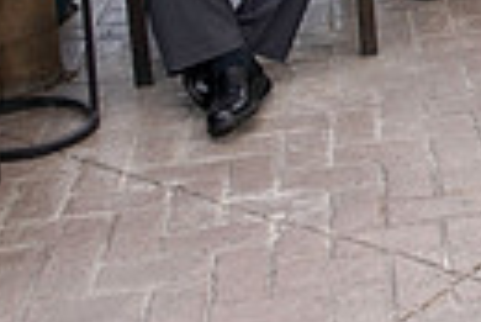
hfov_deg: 16.6
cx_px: 807
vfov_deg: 11.8
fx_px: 1431
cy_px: -257
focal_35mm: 107
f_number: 4
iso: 640
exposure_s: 1/400
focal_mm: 24
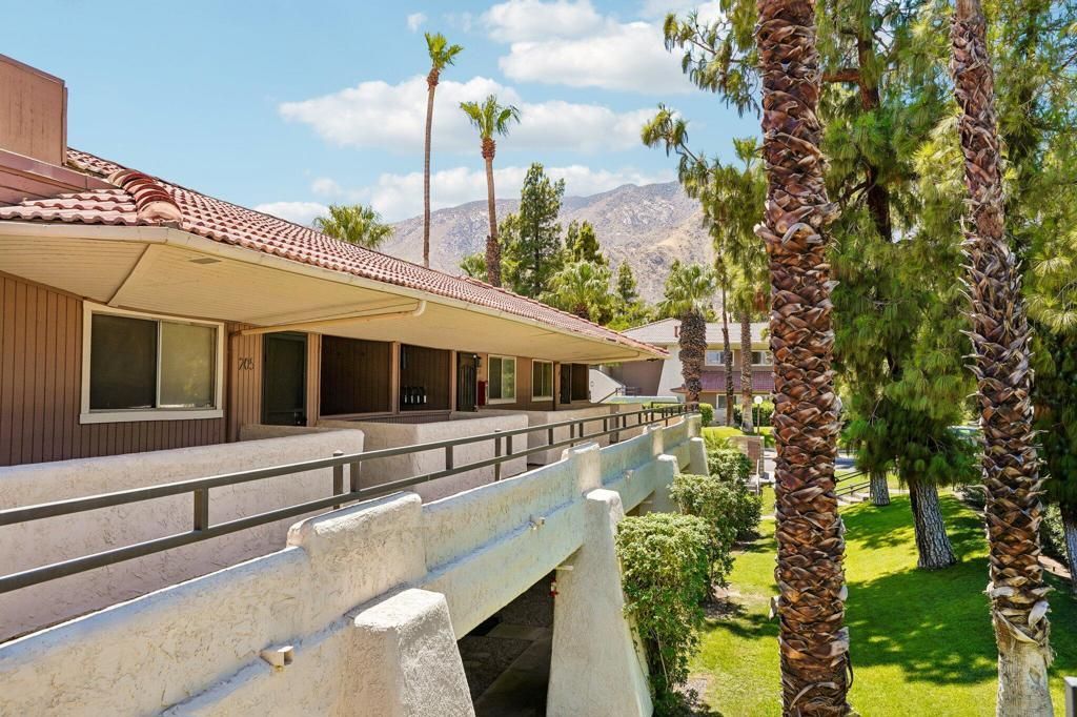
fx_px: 927
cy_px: 358
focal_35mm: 31
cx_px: 538
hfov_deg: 60.3
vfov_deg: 42.3
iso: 100
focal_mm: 31
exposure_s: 1/160
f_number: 8
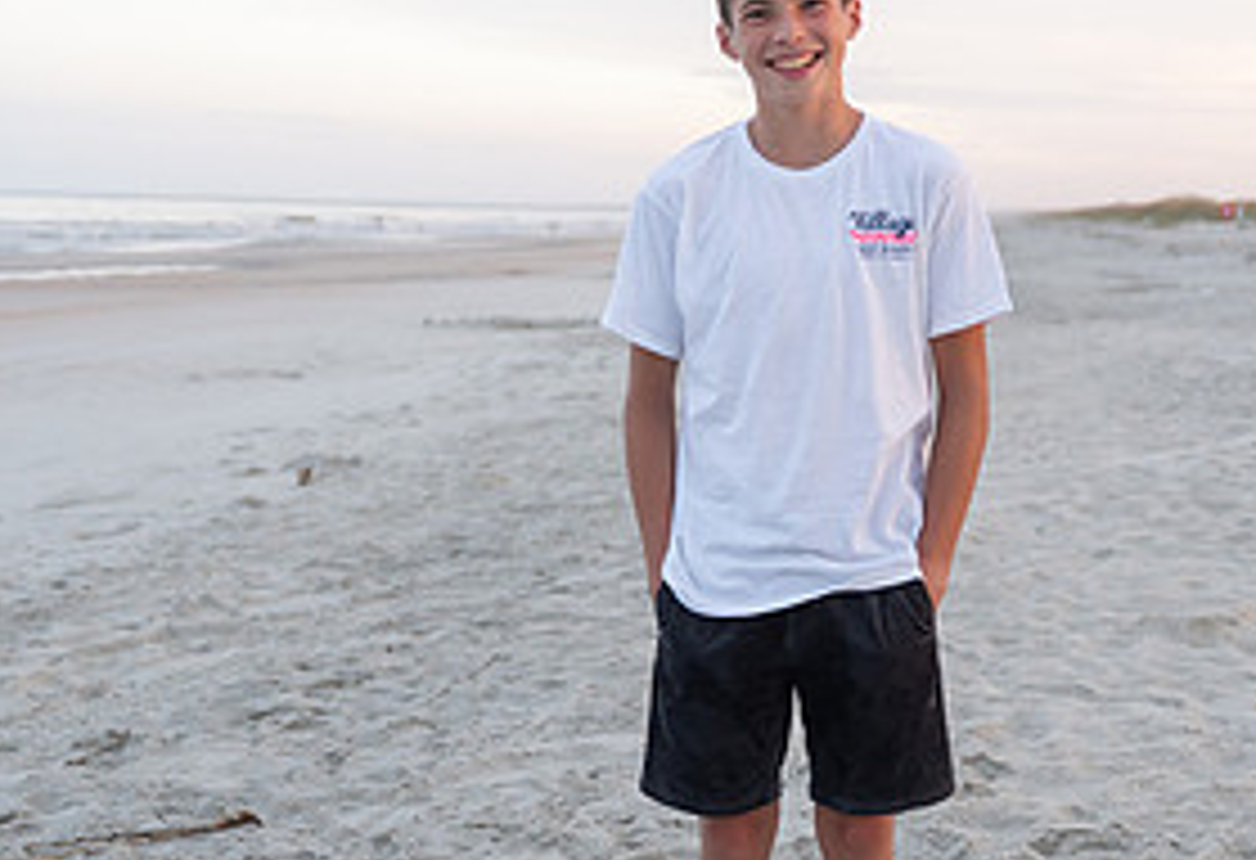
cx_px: 754
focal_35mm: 61
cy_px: 403
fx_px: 2146
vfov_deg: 22.7
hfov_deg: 32.5
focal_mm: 28
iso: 2000
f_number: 2.8
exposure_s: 1/80
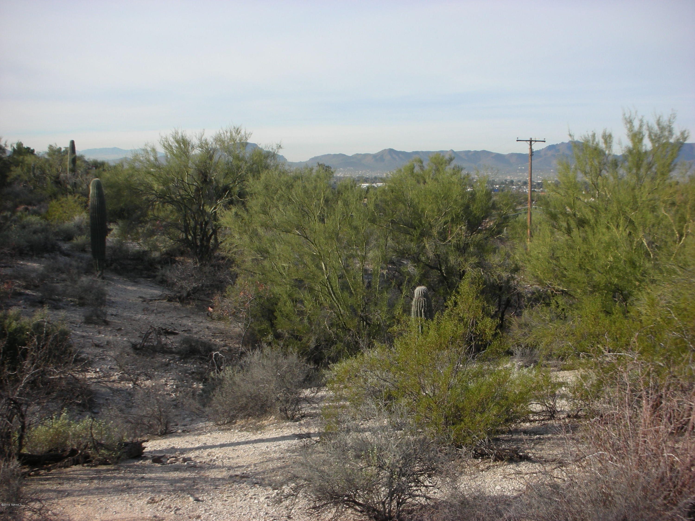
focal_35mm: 53
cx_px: 348
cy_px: 260
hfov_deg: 36.2
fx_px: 1064
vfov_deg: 27.5
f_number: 3.7
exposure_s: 1/332
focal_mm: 8.8
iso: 50
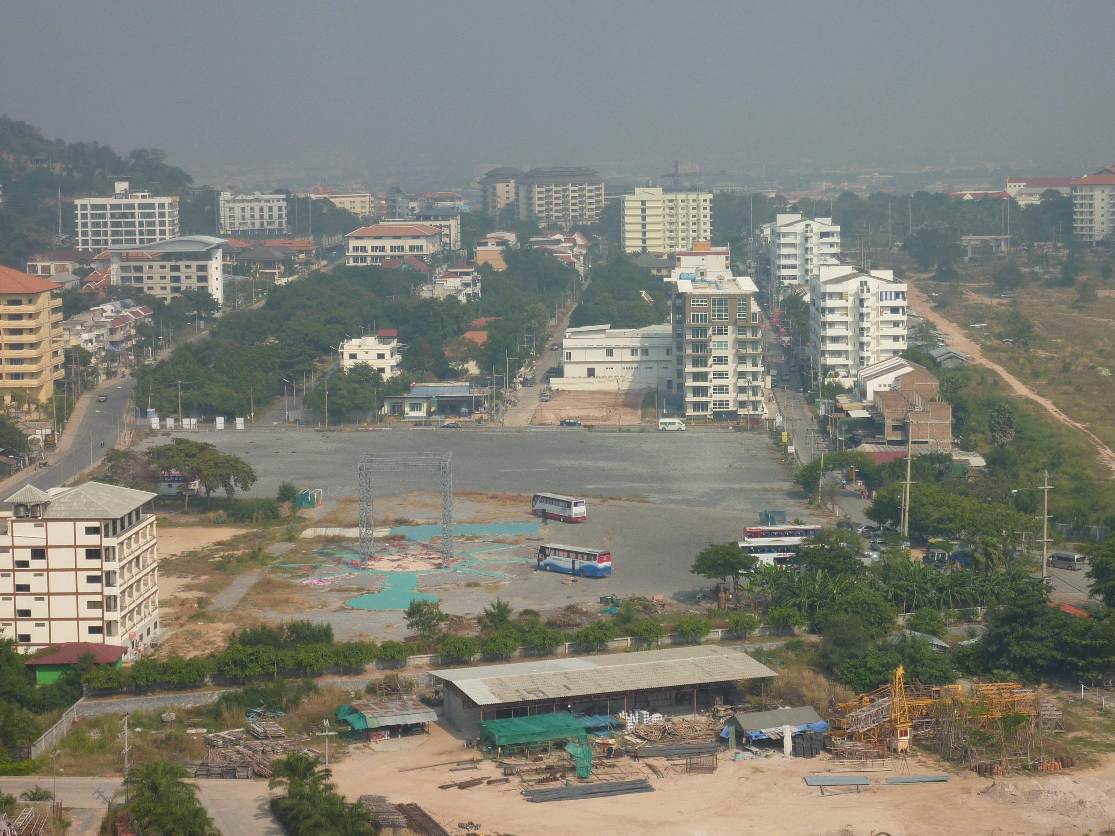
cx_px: 558
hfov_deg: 25.0
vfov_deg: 18.9
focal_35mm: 78
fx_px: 2512
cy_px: 418
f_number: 5.6
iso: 80
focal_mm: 12.8
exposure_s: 1/640
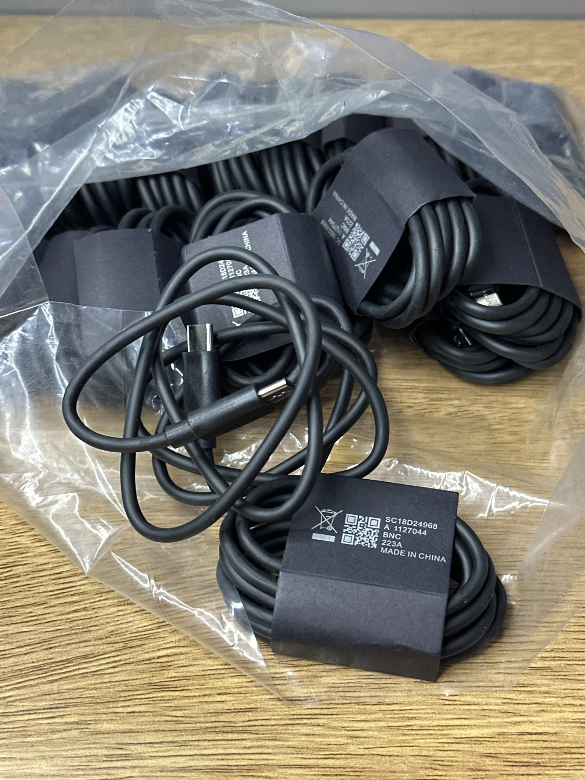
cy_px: 390
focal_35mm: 48
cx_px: 292
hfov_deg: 30.3
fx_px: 1082
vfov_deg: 39.7
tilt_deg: -45.7
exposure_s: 1/50
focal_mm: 6.86
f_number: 1.78
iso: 250
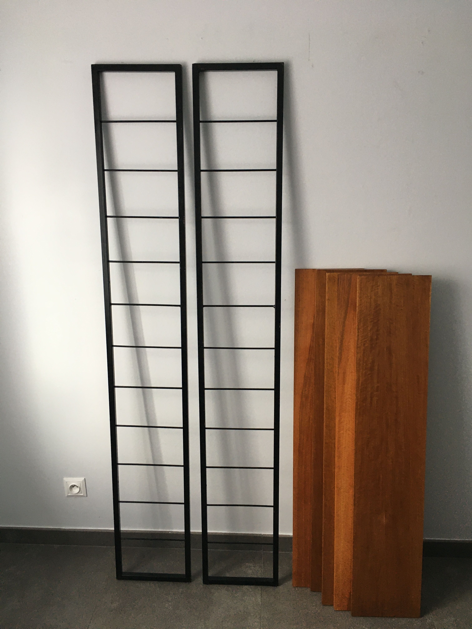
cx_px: 236
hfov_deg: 48.2
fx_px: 527
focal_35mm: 29
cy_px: 314
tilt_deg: -16.8
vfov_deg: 61.7
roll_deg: +1.3
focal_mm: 4.15
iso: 50
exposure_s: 1/33
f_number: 2.2
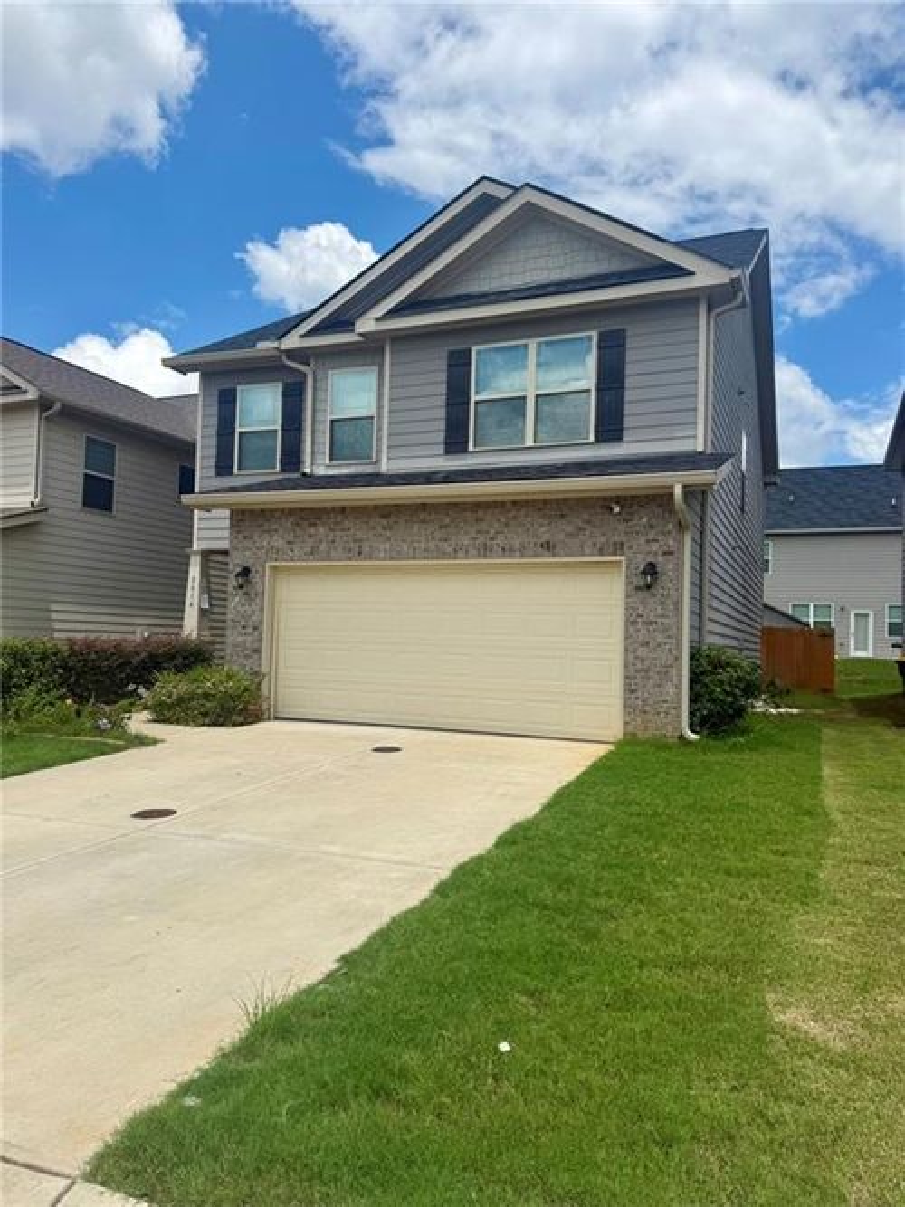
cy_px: 604
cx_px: 452
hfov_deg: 56.8
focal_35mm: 24
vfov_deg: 71.6
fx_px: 837
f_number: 1.78
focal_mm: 6.76
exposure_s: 1/6173
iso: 80
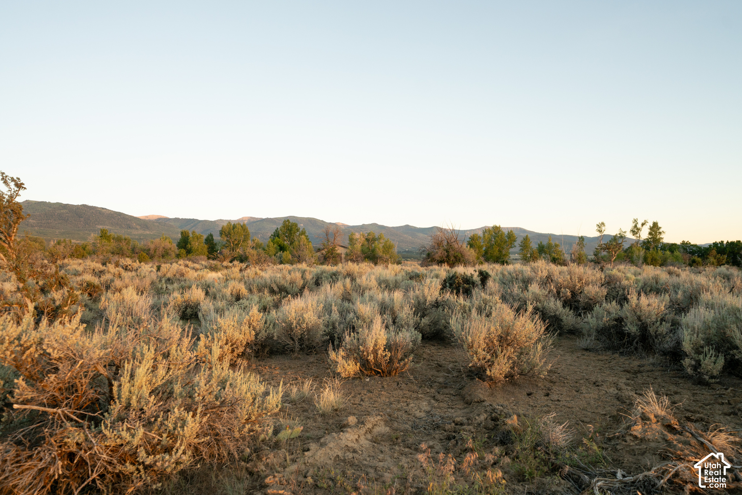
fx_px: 541
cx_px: 371
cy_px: 248
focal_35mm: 26
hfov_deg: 68.9
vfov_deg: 49.2
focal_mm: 24
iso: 200
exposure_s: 1/200
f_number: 4
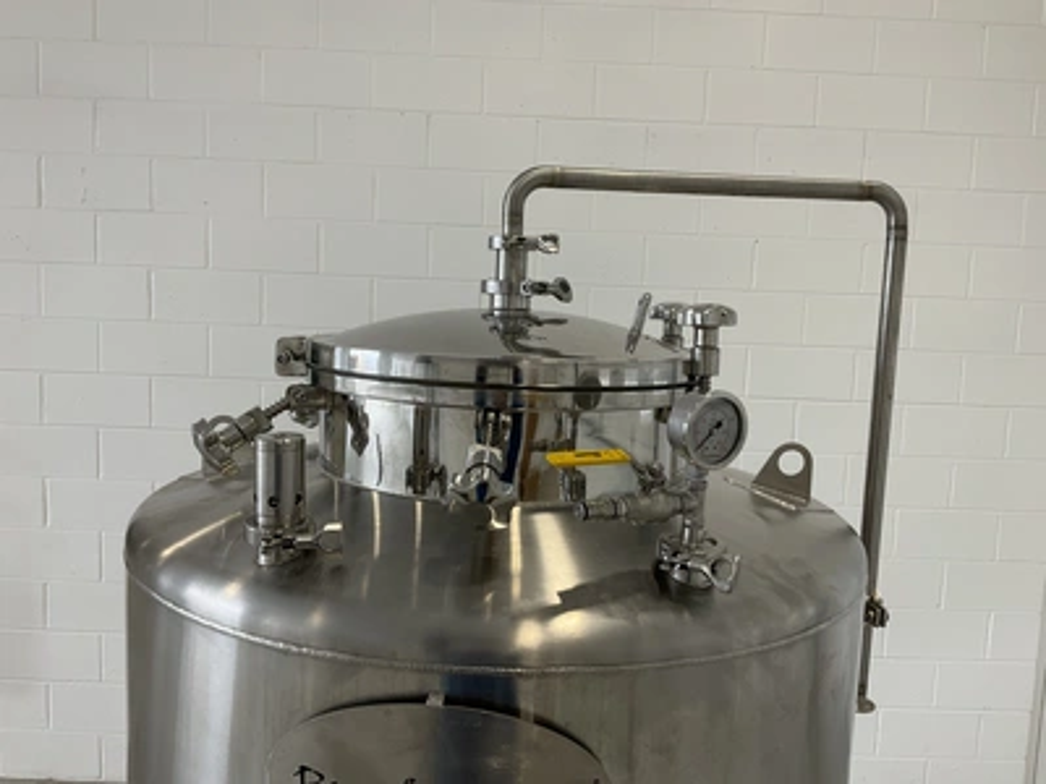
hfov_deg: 61.7
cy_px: 392
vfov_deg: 48.2
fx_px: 876
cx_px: 523
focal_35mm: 29
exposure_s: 1/122
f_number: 1.8
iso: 32
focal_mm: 3
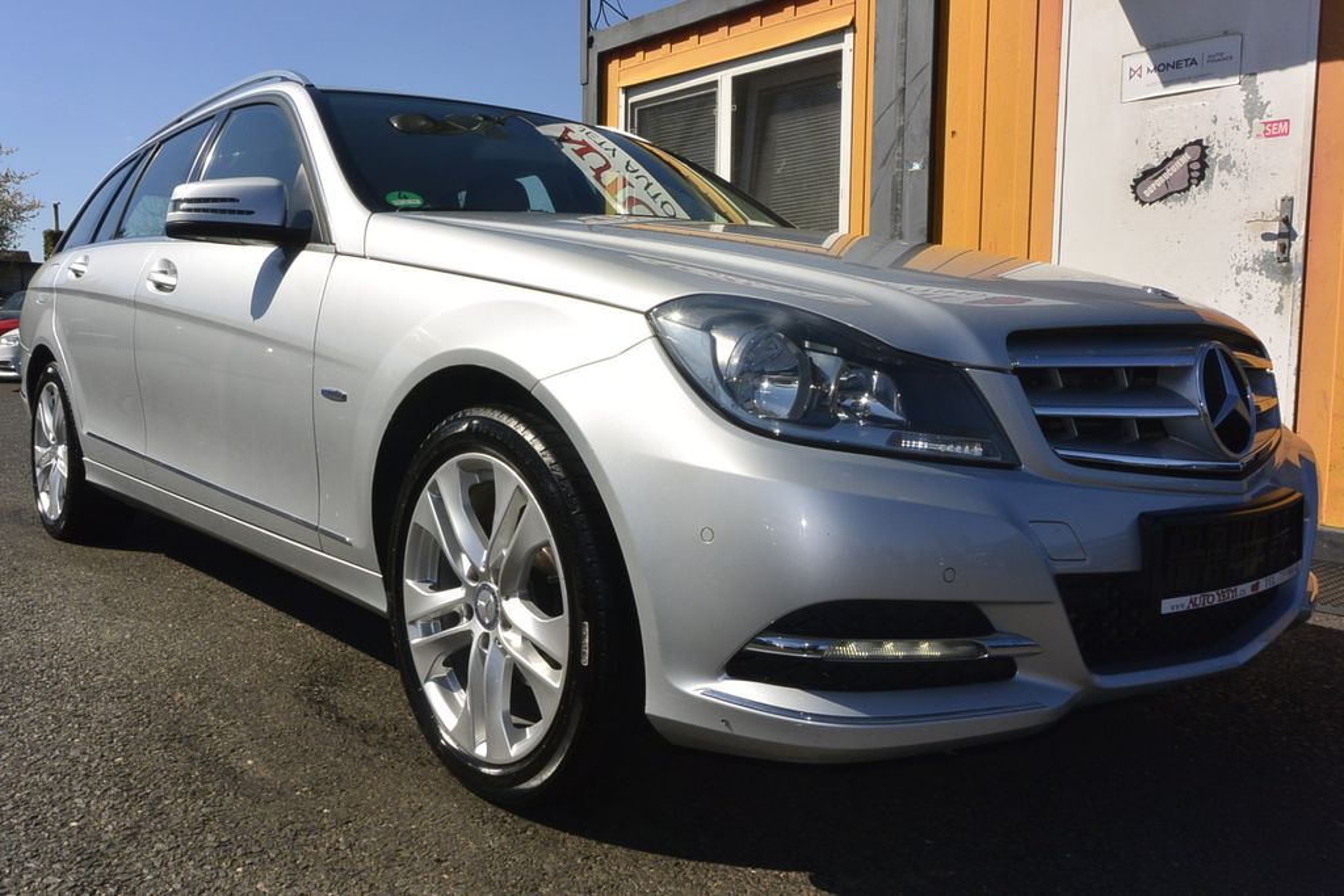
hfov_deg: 63.7
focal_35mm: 29
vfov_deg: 45.0
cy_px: 448
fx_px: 1083
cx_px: 672
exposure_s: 1/250
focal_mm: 11
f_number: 14
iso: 160
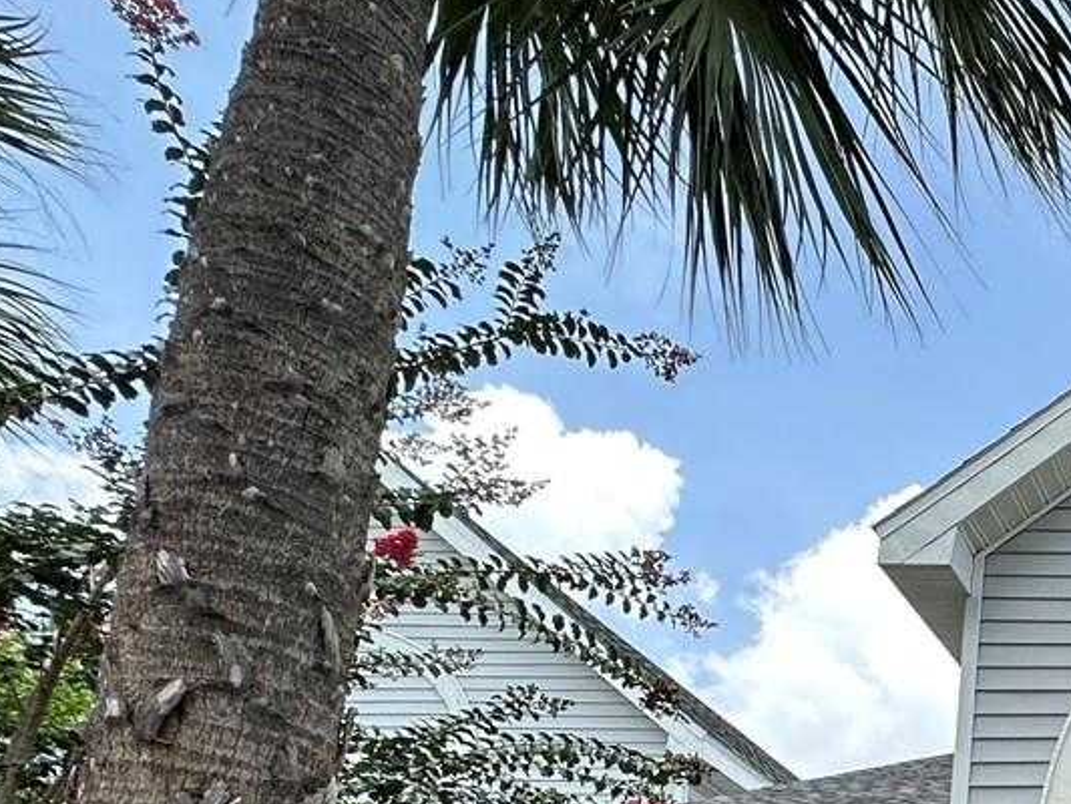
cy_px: 1033
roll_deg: -0.7
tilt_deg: +10.2
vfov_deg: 28.5
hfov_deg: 32.2
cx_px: 1435
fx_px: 1300
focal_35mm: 42
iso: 40
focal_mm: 2.22
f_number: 2.2
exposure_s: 1/602
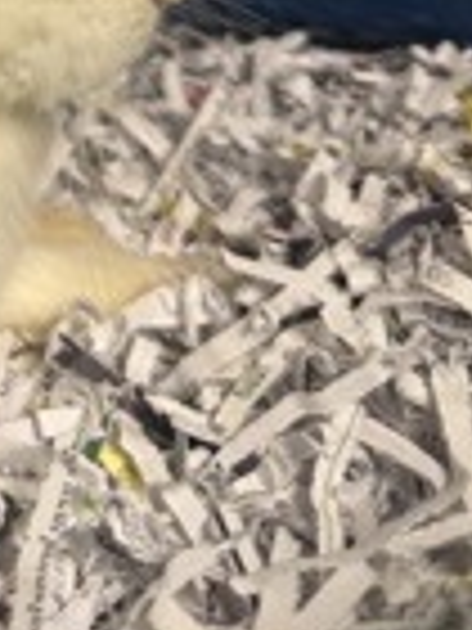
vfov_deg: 23.2
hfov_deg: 18.3
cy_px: -238
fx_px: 1309
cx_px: -223
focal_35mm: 72
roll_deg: +1.2
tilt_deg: -18.7
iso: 160
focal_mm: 6.76
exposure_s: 1/60
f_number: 1.78
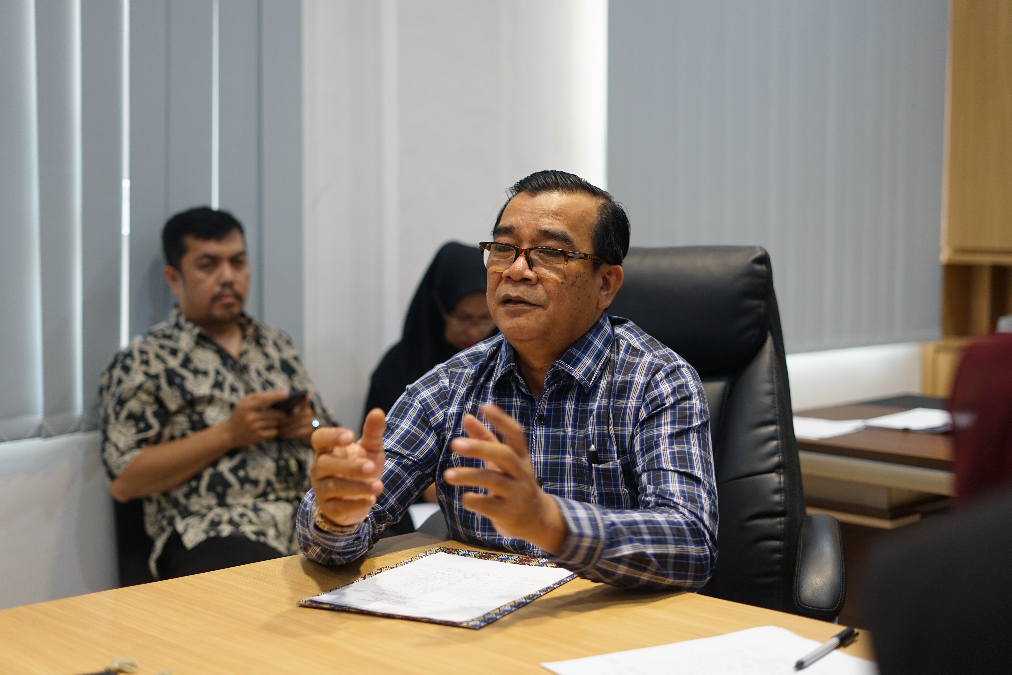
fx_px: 1405
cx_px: 506
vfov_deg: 27.0
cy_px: 338
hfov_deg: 39.6
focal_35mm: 50
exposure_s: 1/80
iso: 500
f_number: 2.2
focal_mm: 50
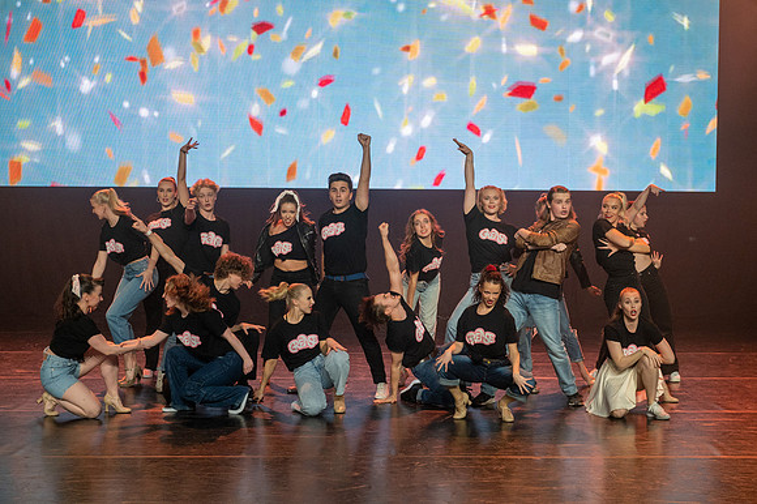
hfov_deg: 26.3
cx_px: 411
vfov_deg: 17.7
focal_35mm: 77
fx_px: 1617
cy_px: 267
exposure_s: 1/200
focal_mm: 66
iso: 2800
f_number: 2.8
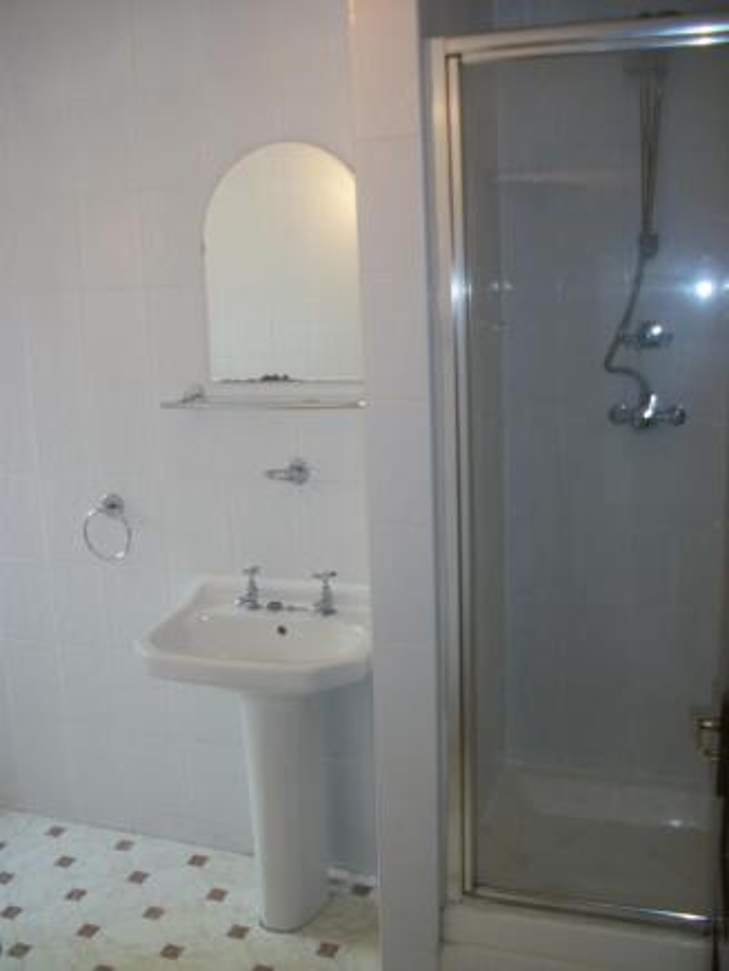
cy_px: 486
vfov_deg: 52.6
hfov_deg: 40.7
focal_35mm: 35
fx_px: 982
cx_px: 364
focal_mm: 6.3
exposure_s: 1/30
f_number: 3.1
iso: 80
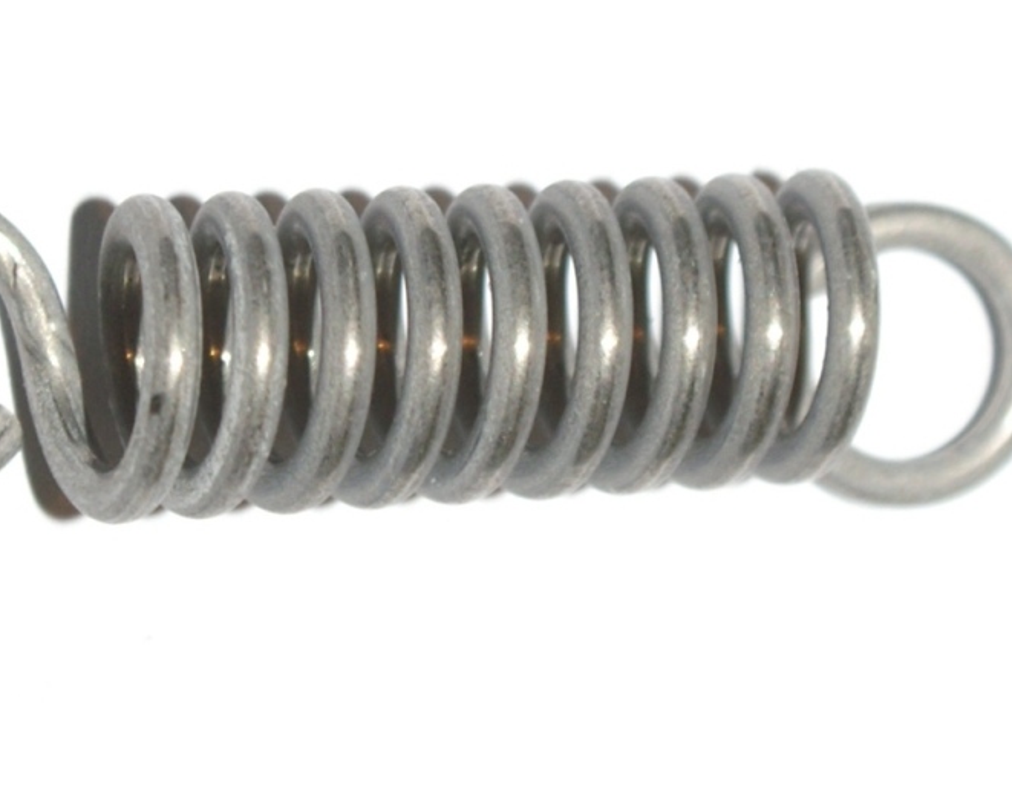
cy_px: 371
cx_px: 390
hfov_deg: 17.6
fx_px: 3265
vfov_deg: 14.1
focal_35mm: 109
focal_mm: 50
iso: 400
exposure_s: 1/100
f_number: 6.3
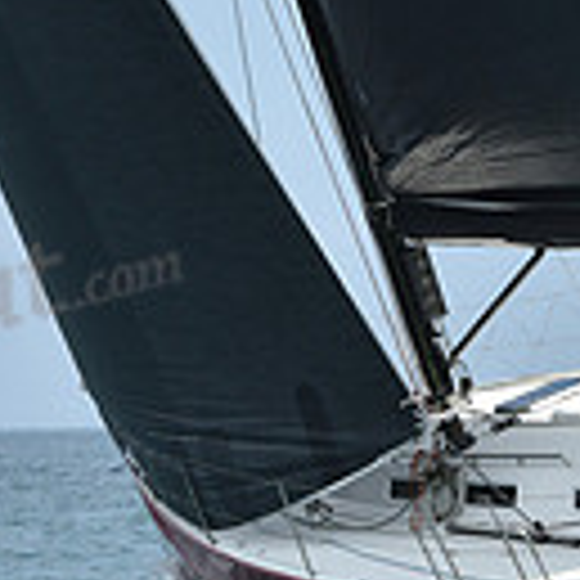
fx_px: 5061
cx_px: 418
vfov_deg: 6.5
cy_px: 34
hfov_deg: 6.6
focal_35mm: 267
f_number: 7.1
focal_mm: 70
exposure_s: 1/1250
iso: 250
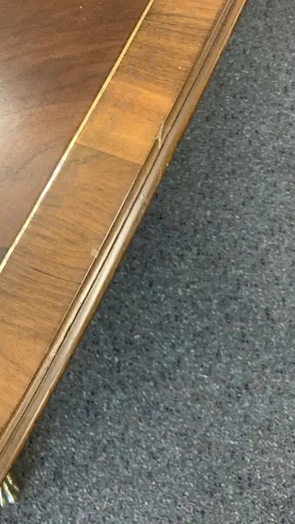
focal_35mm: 44
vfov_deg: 46.1
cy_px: 206
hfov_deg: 26.4
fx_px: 611
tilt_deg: -62.0
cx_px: 38
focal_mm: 4.25
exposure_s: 1/50
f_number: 1.8
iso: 100
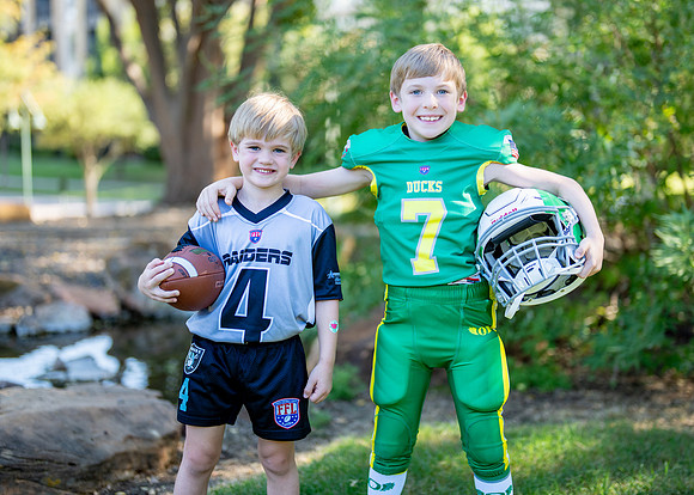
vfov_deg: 22.7
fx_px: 1235
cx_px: 393
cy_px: 233
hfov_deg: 31.3
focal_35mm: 63
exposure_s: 1/1000
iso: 100
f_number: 1.2
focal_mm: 50
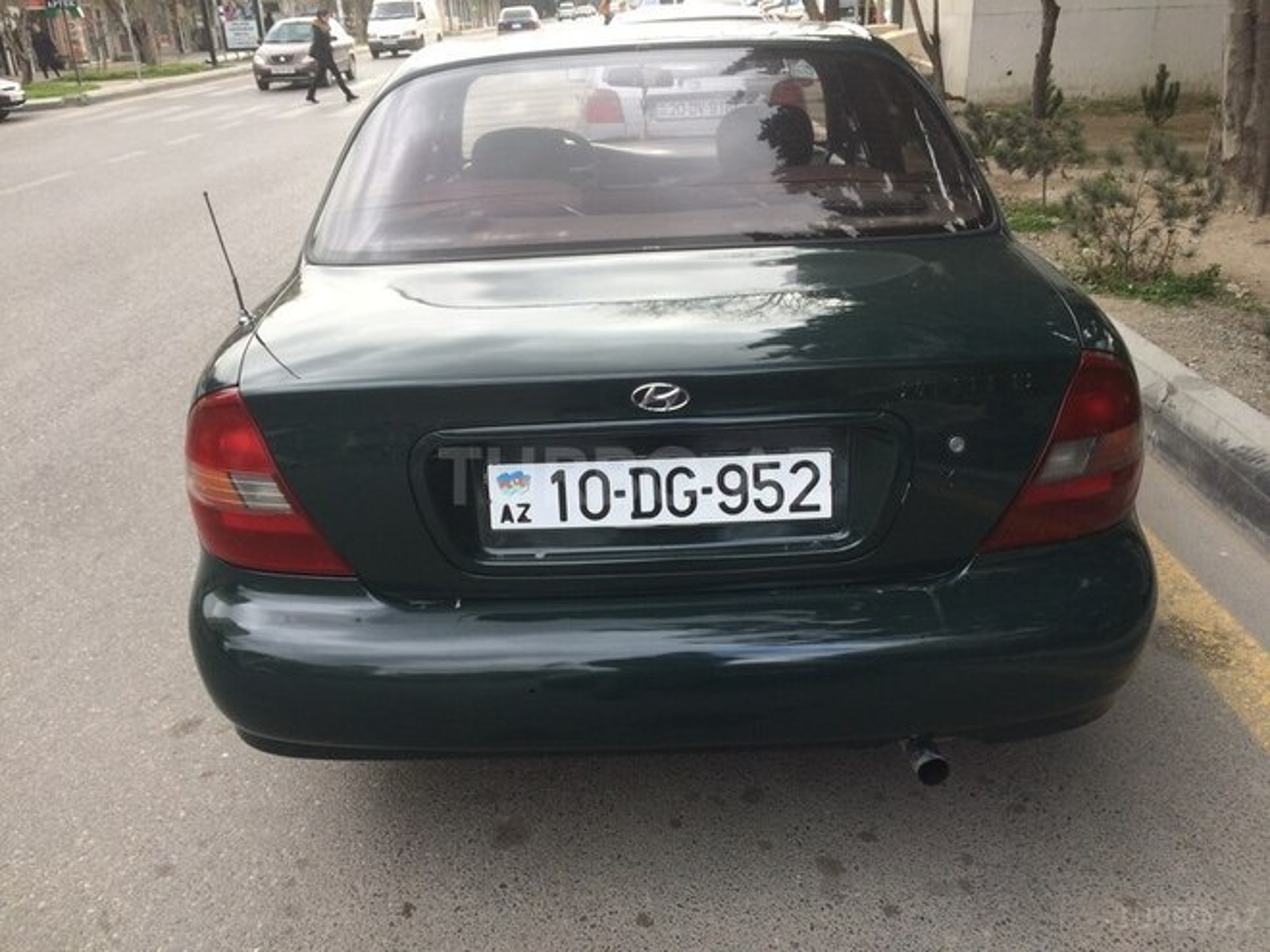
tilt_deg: -22.3
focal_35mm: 29
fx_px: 1064
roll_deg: +1.1
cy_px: 476
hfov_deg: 61.7
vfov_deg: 48.2
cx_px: 635
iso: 32
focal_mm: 4.15
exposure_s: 1/243
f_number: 2.2
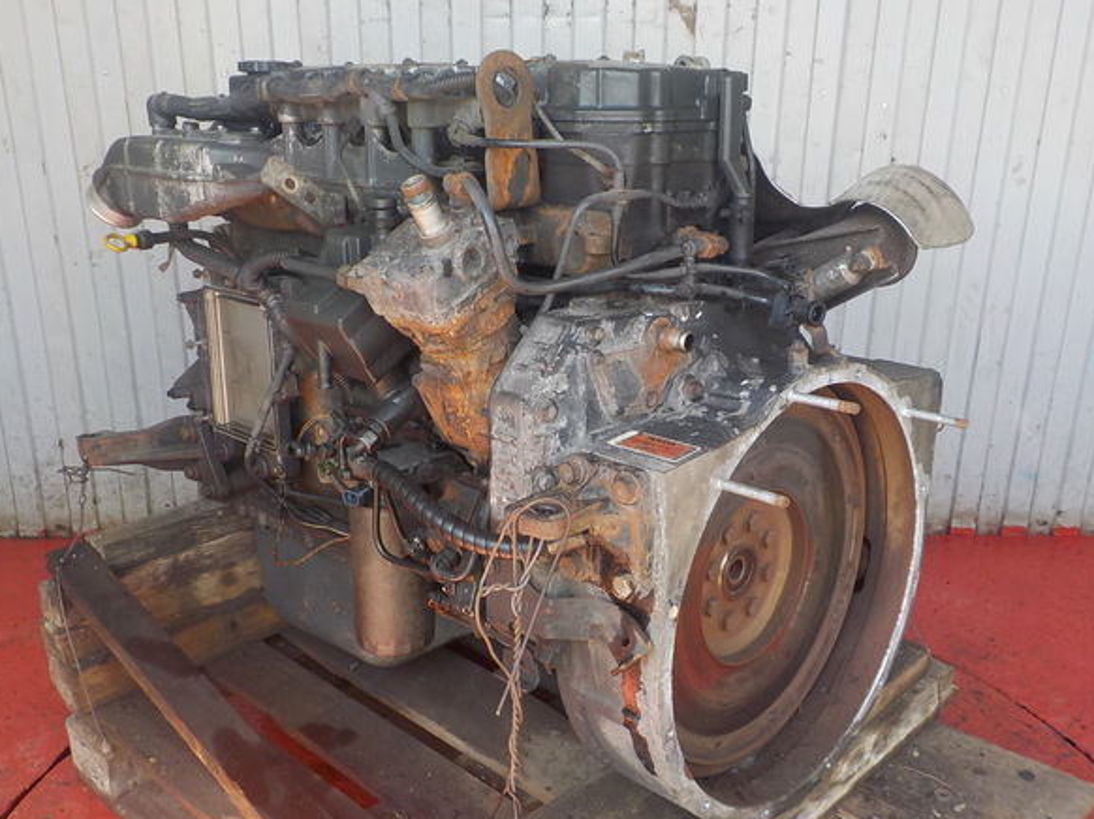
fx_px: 1042
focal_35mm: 33
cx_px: 558
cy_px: 419
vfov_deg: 42.9
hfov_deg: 55.4
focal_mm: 4.1
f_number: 3.3
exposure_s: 1/80
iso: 125
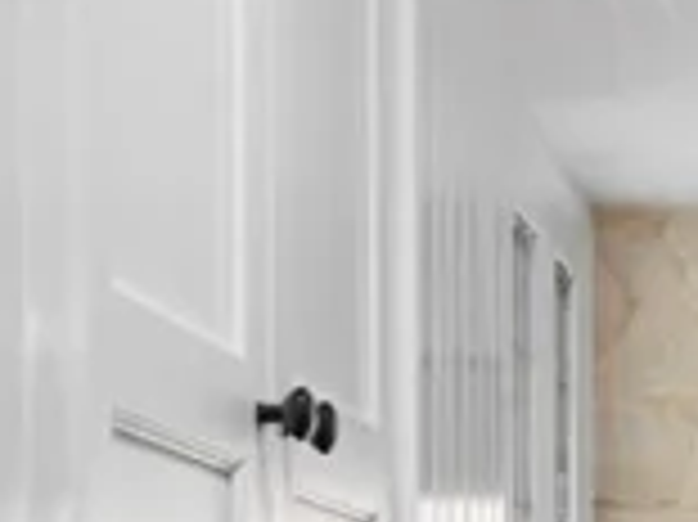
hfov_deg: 11.7
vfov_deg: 8.8
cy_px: 783
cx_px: 914
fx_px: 3325
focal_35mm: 165
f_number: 8
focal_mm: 26
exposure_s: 1/160
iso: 400
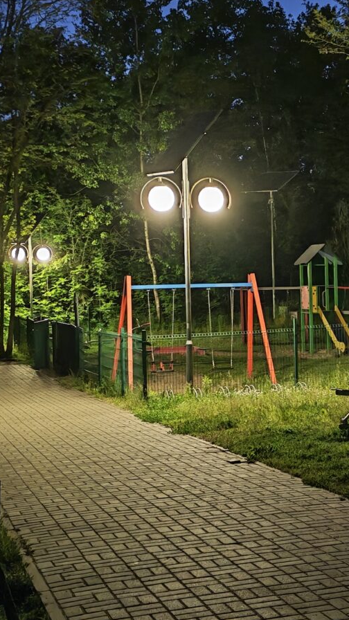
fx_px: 1152
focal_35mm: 70
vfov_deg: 30.2
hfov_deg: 17.0
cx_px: 301
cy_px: 310
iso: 12800
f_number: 1.9
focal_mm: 6.12
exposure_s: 1/10
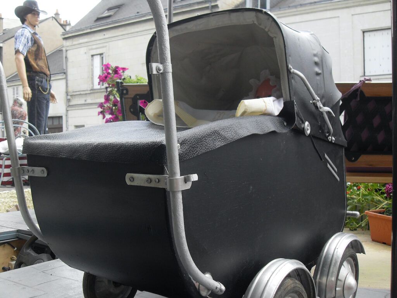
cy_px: 149
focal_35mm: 37
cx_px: 198
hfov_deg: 50.1
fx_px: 424
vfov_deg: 38.7
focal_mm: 6.3
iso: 80
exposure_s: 1/180
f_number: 2.8
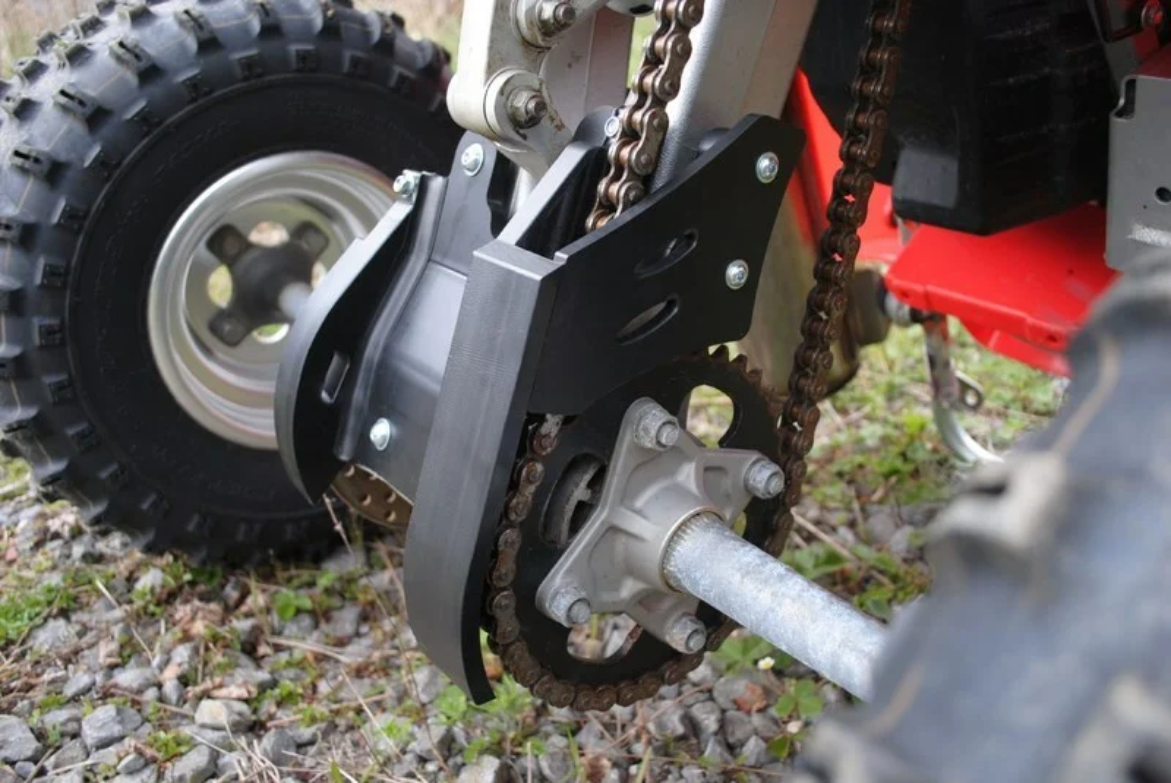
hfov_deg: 61.9
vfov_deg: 43.7
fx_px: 977
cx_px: 586
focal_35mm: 30
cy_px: 392
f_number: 3.8
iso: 200
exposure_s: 1/200
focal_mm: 20
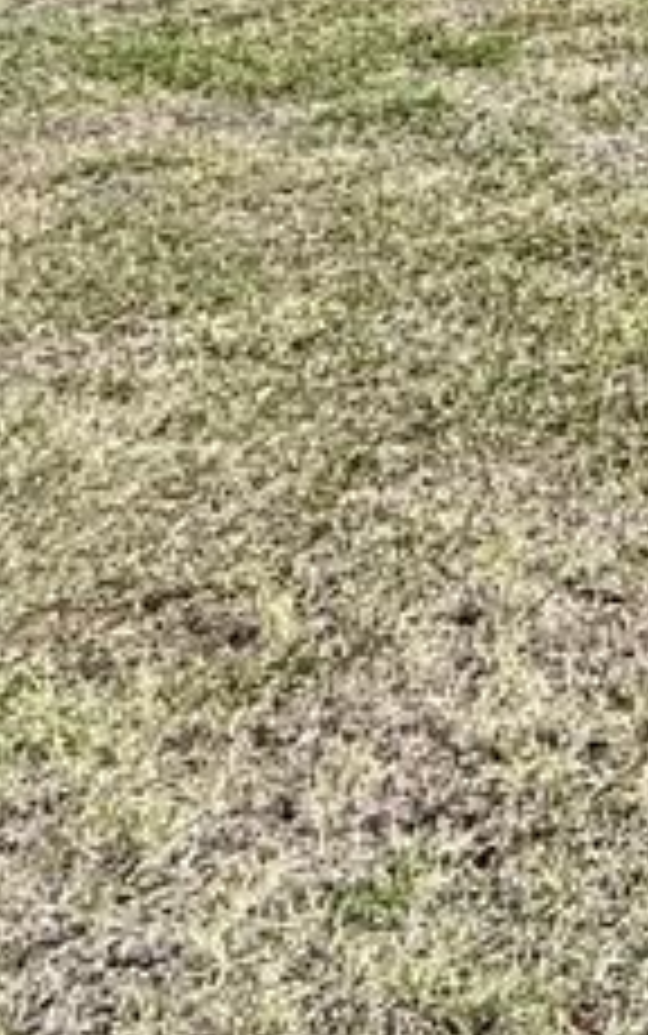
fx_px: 1863
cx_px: 1773
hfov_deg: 12.5
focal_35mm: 66
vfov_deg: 25.3
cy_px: -423
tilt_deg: -3.0
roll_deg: -0.5
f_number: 2.2
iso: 50
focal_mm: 2.22
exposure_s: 1/1497
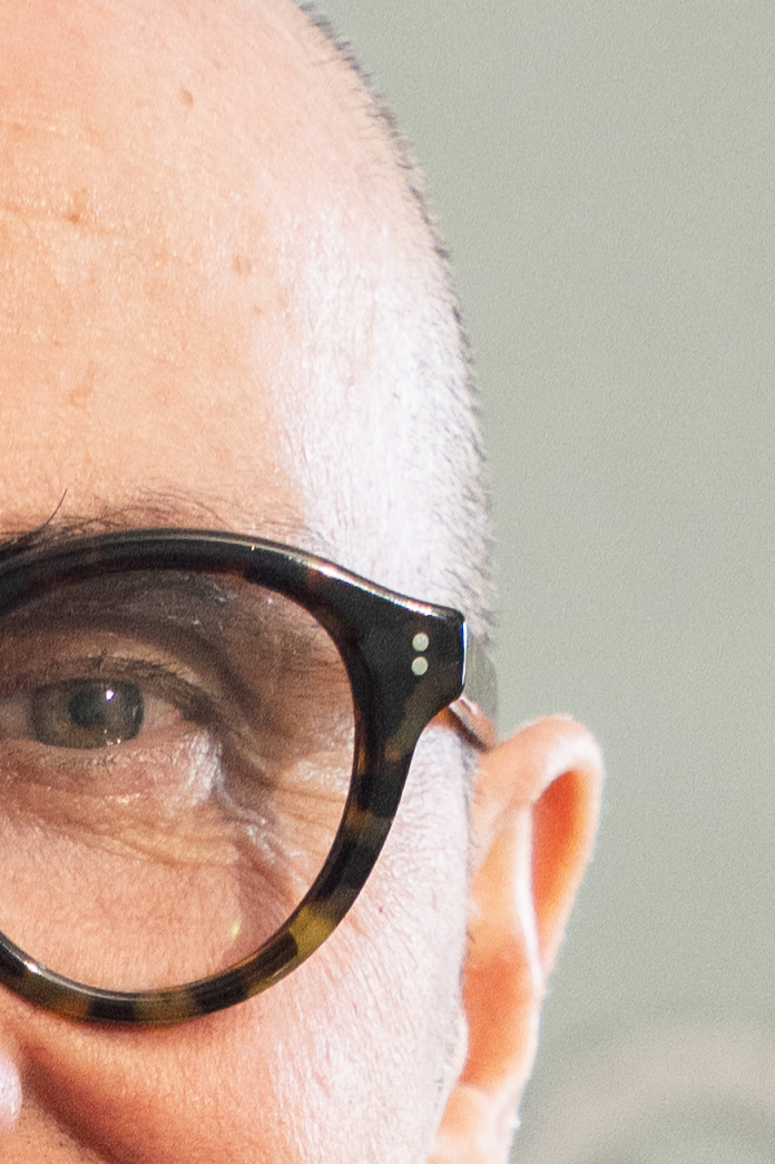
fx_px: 18643
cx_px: -416
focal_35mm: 577
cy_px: 2926
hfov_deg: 2.4
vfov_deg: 3.5
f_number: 4.5
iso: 1600
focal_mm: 86
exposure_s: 1/160
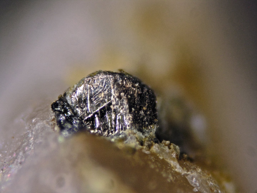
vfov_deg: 28.0
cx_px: 128
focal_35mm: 52
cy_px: 96
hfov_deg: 36.8
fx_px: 386
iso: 100
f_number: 4.1
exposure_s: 1/4
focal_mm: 13.2
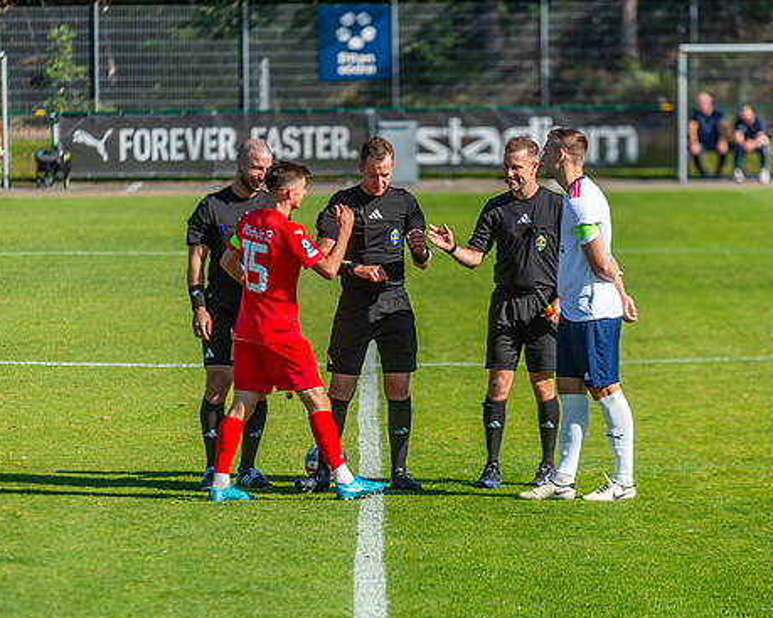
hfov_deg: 8.1
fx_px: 5467
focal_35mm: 239
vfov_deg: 6.5
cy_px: 320
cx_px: 359
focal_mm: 200
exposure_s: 1/1600
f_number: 3.2
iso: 160
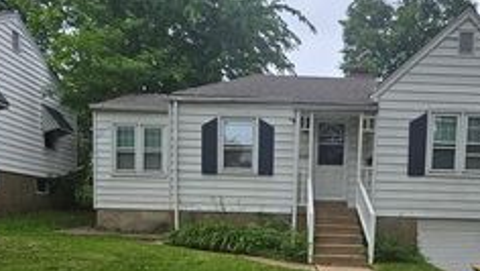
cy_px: 235
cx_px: 287
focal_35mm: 30
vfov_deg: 36.9
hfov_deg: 63.7
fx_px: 382
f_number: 2.2
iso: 50
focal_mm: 2.2
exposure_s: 1/532
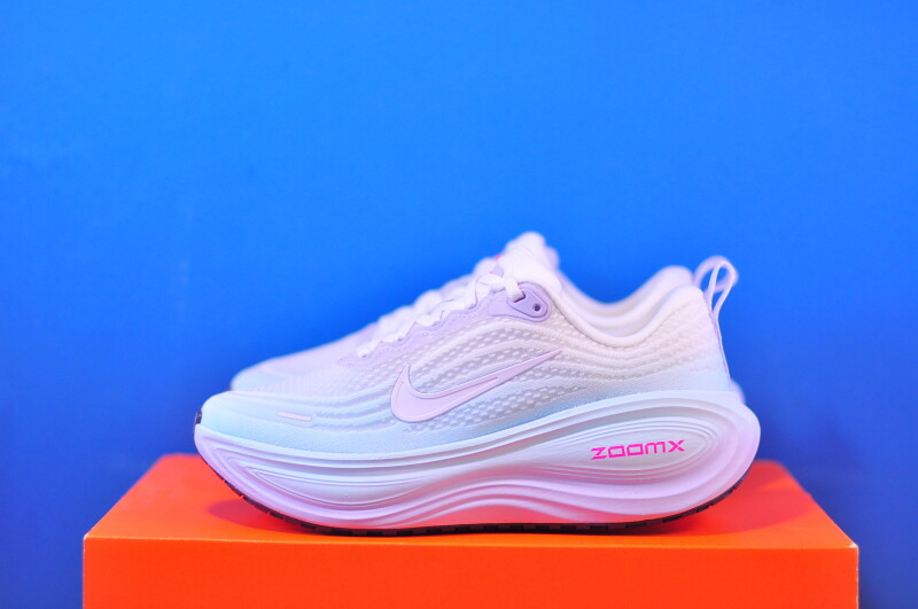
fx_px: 1910
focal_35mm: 75
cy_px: 304
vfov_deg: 18.1
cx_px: 459
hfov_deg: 27.0
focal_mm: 50
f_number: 2
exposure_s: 1/320
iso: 250
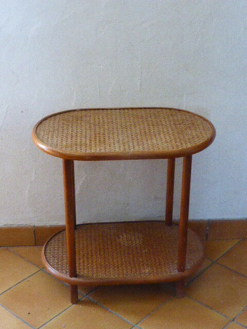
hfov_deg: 22.6
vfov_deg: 29.8
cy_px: 164
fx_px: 618
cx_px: 124
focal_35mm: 65
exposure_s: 1/125
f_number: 4.8
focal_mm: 11
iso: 1600
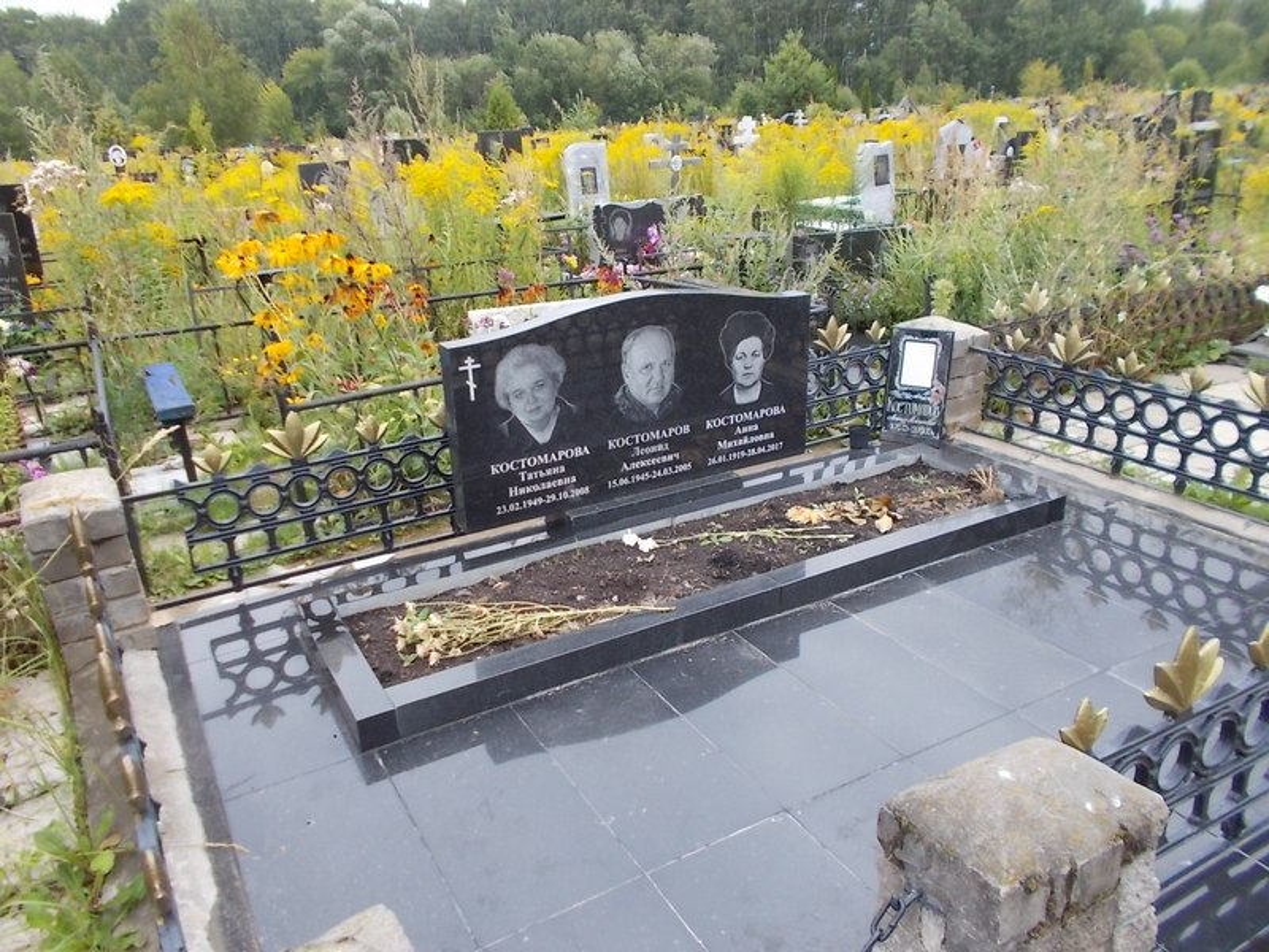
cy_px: 476
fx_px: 953
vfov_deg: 53.1
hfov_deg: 67.3
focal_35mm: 26
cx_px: 634
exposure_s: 1/250
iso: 80
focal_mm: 4.6
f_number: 3.2
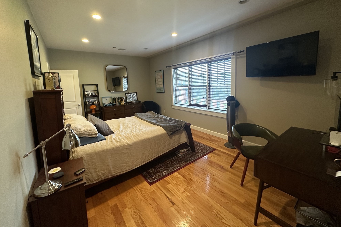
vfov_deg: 76.9
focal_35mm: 15
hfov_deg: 100.4
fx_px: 142
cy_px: 98
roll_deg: +2.1
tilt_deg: -5.9
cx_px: 168
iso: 250
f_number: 2.2
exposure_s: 1/60
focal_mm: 2.22
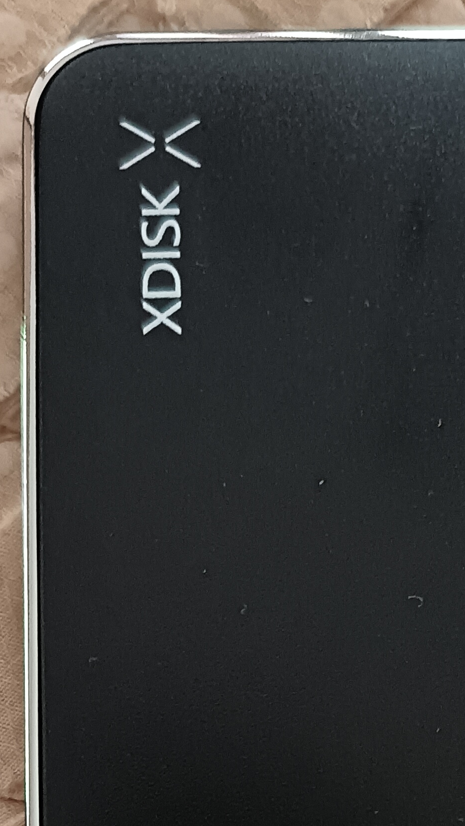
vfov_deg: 31.4
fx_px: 1381
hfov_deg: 19.0
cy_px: 778
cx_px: 352
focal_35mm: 63
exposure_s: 1/16.7
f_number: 1.75
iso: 6375
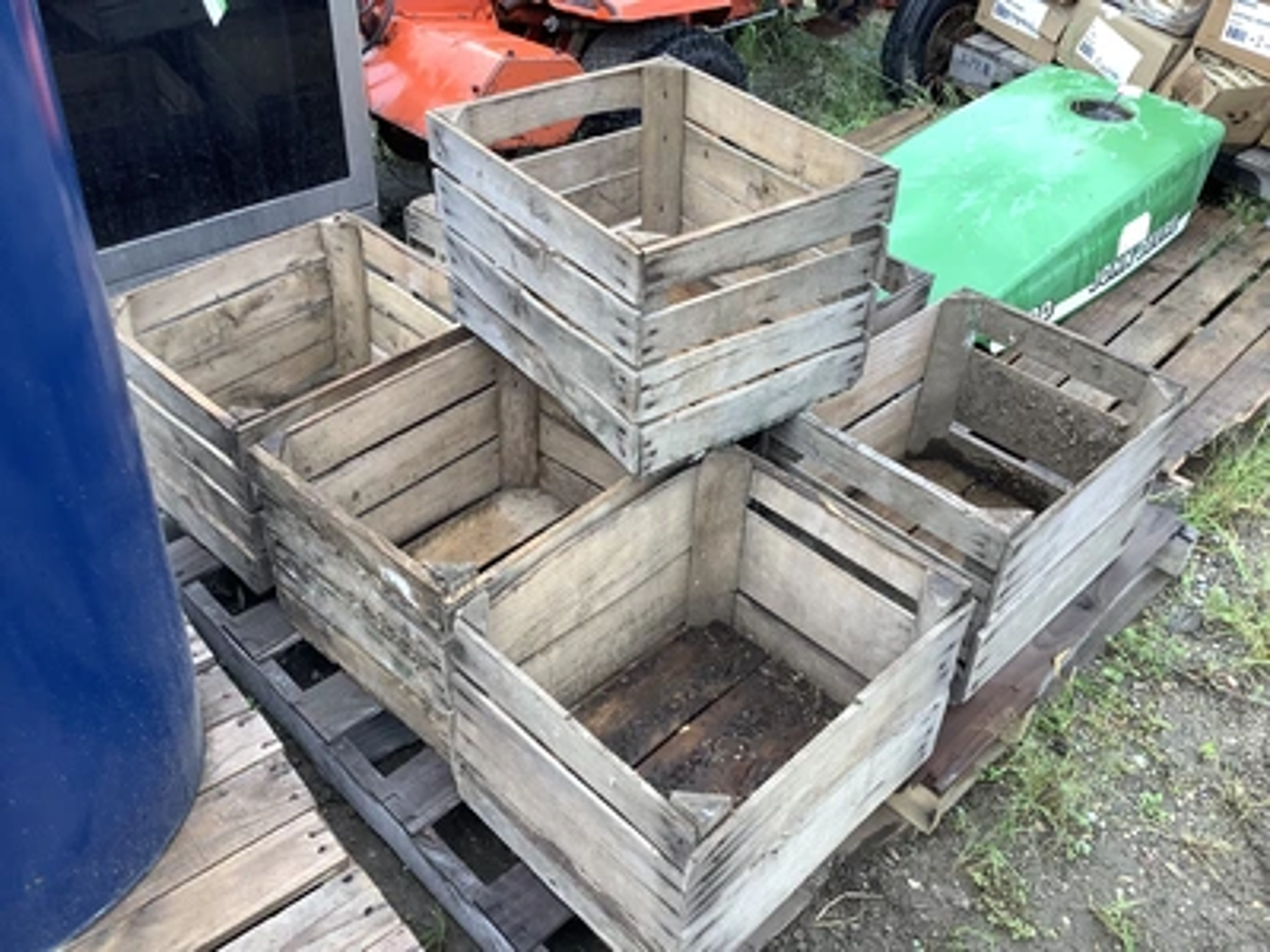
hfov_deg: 58.4
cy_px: 476
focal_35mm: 31
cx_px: 635
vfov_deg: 45.4
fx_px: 1137
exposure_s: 1/120
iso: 50
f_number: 2.4
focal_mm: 3.3
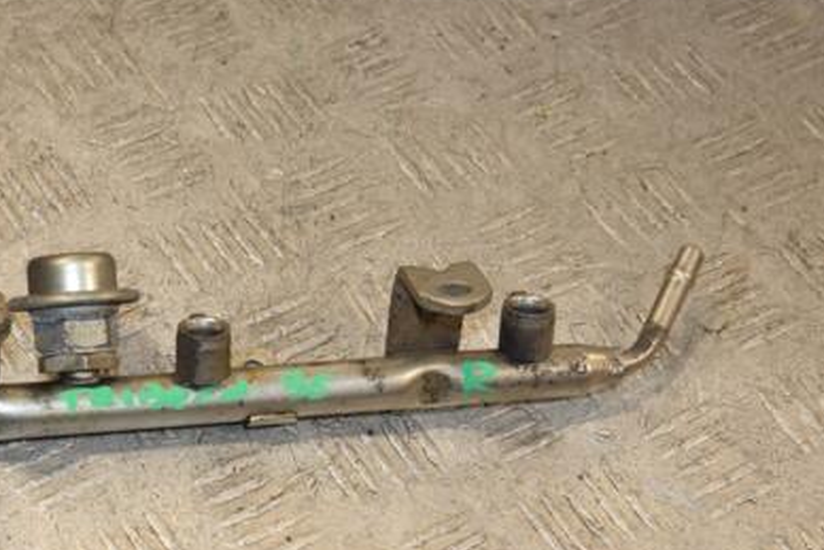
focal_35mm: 116
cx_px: 204
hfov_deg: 17.5
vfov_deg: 11.8
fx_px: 2656
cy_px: 325
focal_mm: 50
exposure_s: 1/200
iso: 800
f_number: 7.1
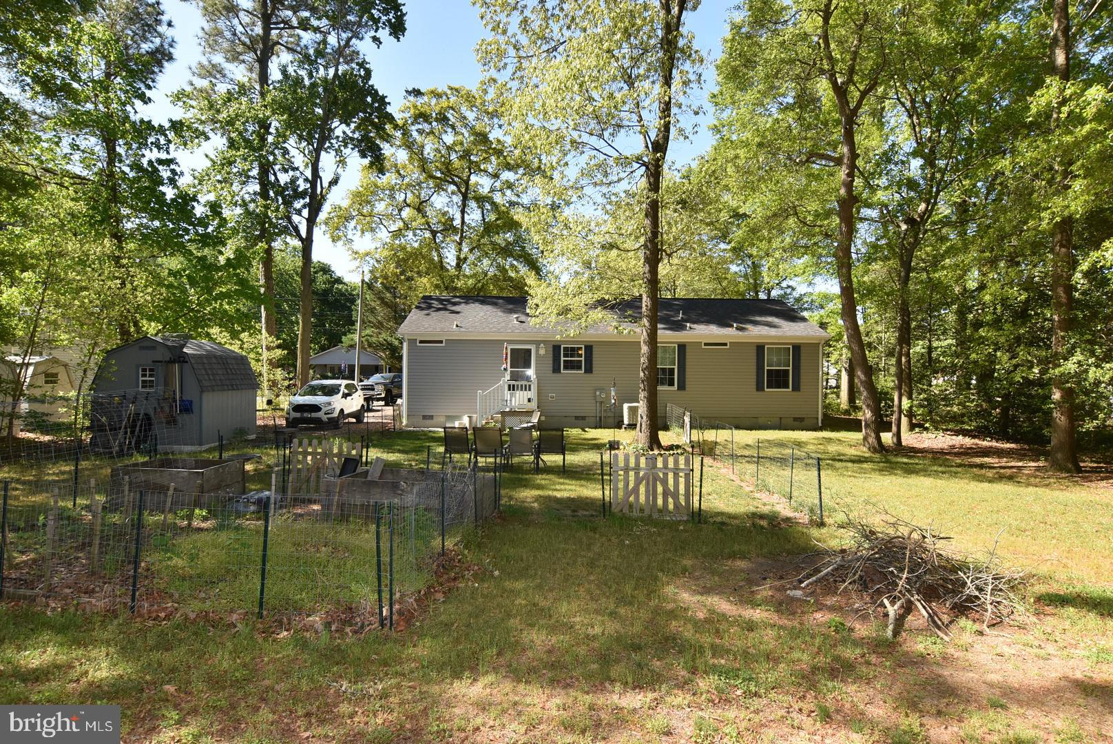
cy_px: 372
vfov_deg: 67.5
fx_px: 557
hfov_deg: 90.0
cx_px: 556
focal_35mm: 18
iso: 400
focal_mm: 12
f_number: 13
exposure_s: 1/200
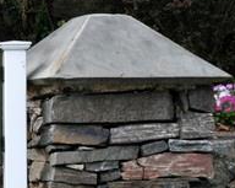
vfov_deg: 6.0
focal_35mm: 256
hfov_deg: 7.4
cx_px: -126
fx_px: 1778
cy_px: 129
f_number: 10
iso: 1000
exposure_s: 1/400
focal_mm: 58
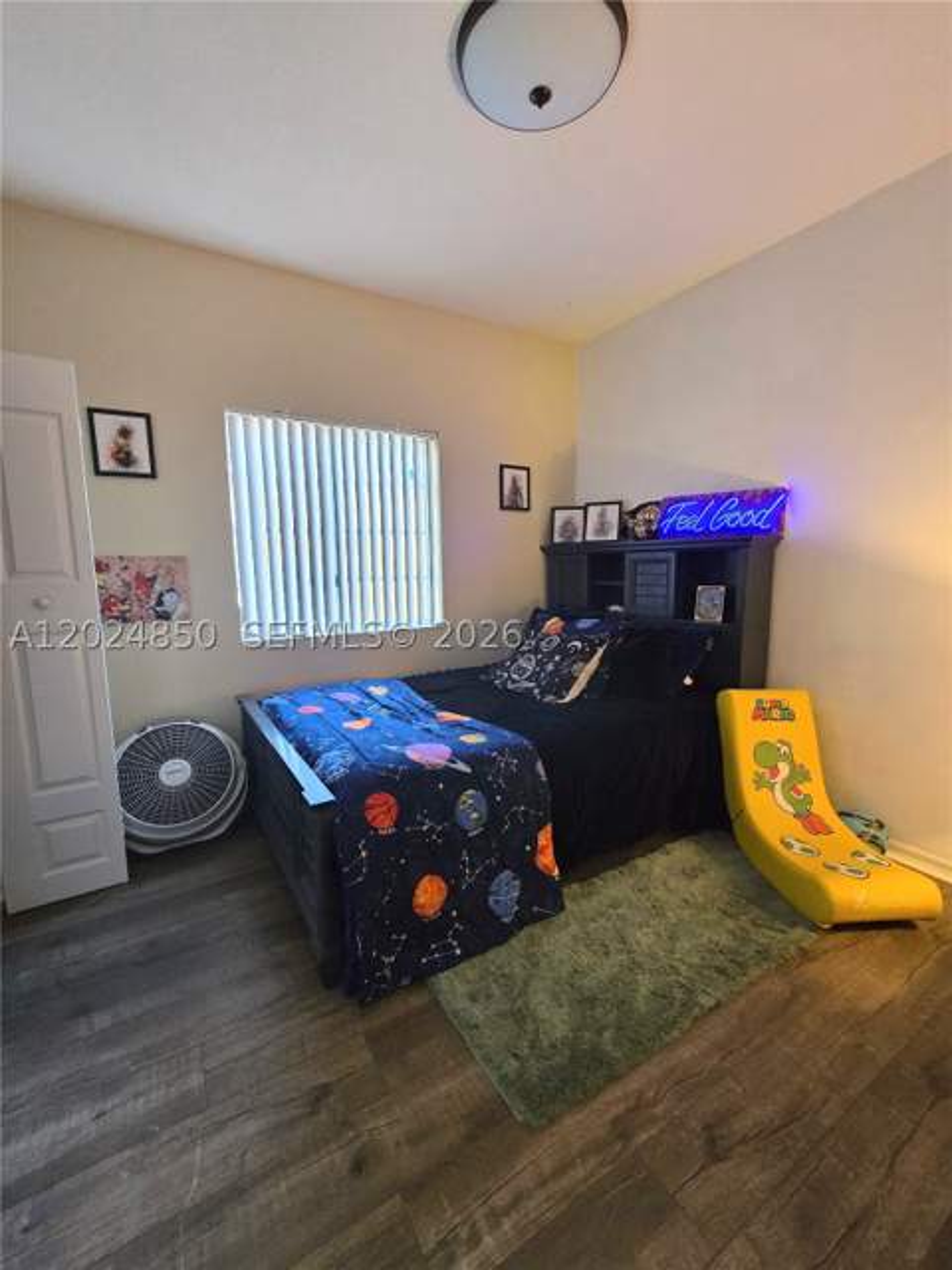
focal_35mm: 13
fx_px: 477
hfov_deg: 89.9
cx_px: 476
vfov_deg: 106.2
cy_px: 635
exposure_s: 1/60
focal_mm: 2.2
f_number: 2.2
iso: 640
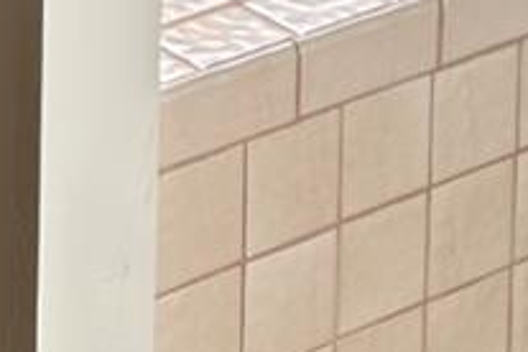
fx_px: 2874
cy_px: -821
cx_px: -473
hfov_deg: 9.9
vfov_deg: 6.3
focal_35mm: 196
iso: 40
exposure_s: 1/233
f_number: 1.5
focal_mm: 5.7
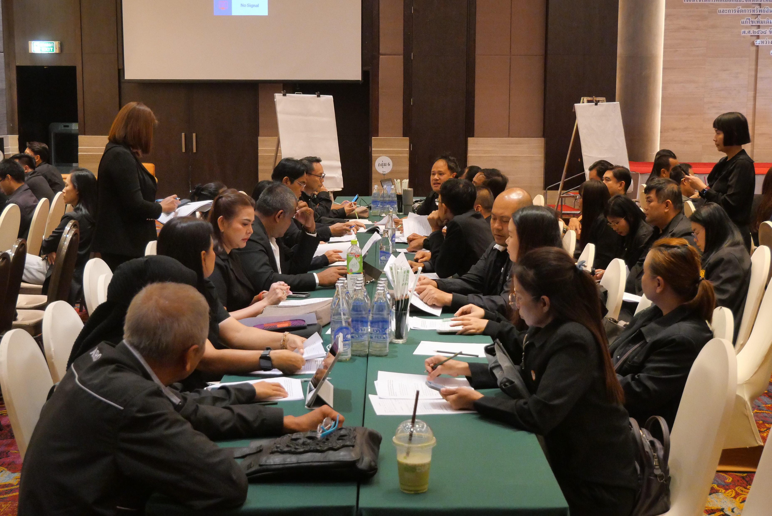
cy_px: 258
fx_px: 1008
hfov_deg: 41.9
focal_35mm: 47
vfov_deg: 28.7
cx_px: 386
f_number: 4.3
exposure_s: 1/80
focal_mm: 23
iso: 3200
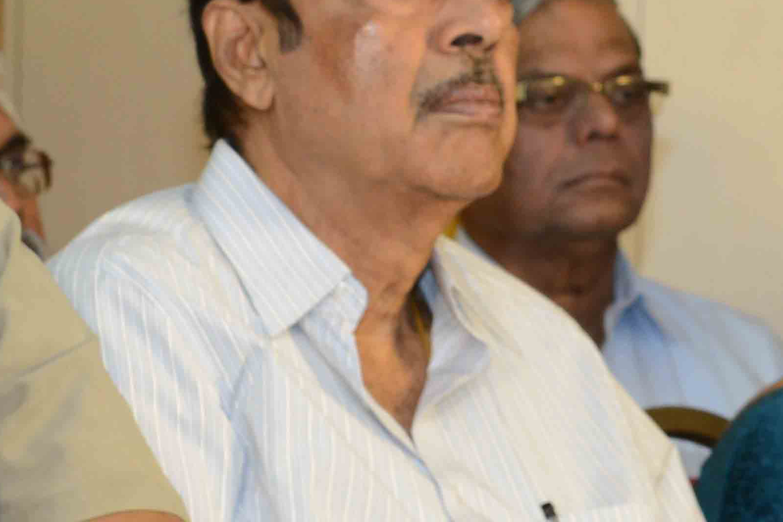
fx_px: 6222
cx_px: 514
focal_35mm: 286
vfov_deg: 4.8
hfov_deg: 7.2
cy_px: 251
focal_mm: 62
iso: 800
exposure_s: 1/60
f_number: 7.1
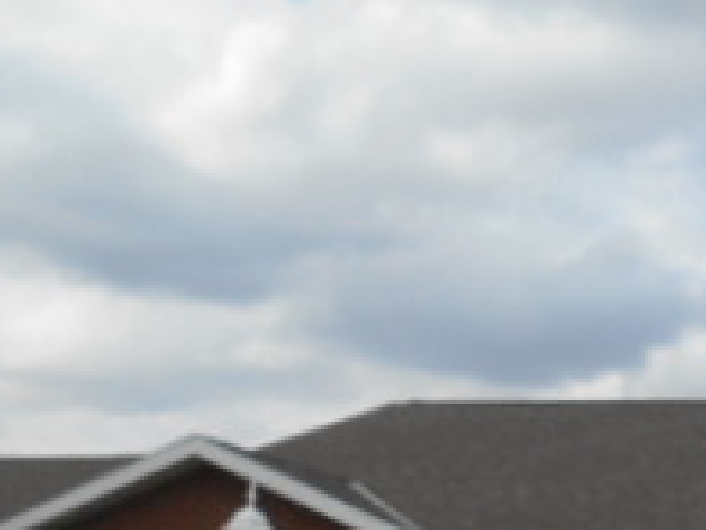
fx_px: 1734
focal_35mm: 85
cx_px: 933
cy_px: 624
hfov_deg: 20.8
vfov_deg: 16.7
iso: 80
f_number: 3.4
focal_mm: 4.7
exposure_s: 1/1000
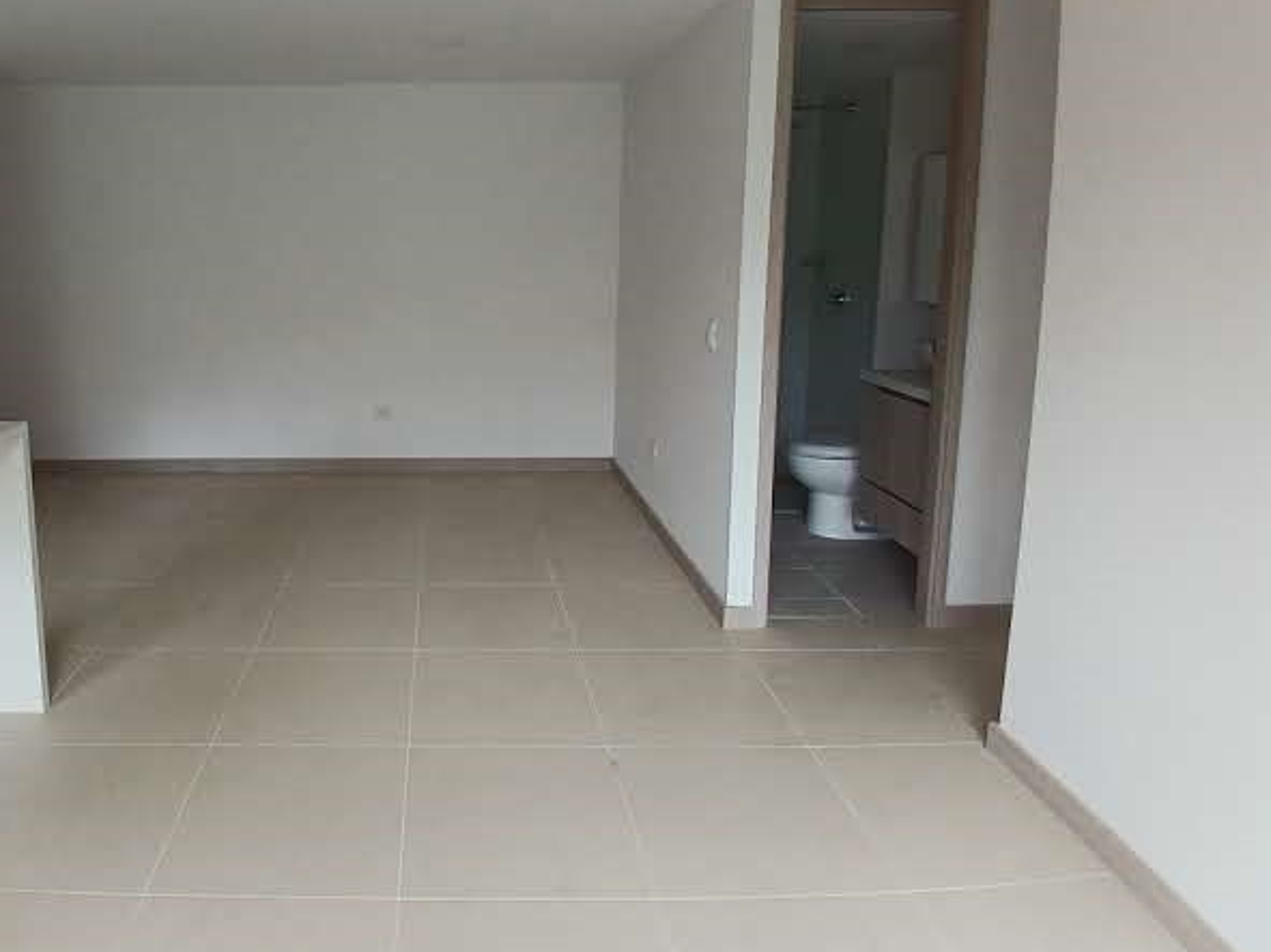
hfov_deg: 71.9
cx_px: 430
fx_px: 844
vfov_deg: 58.0
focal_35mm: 23
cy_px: 344
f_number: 2.2
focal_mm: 1.4
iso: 80
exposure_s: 1/100
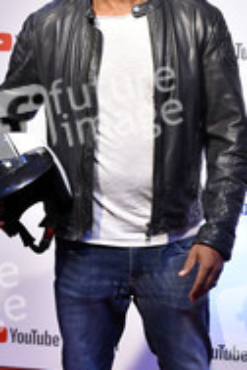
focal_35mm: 93
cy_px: 211
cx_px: 139
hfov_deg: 14.7
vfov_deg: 21.9
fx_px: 957
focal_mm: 44
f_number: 5.6
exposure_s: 1/160
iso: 640
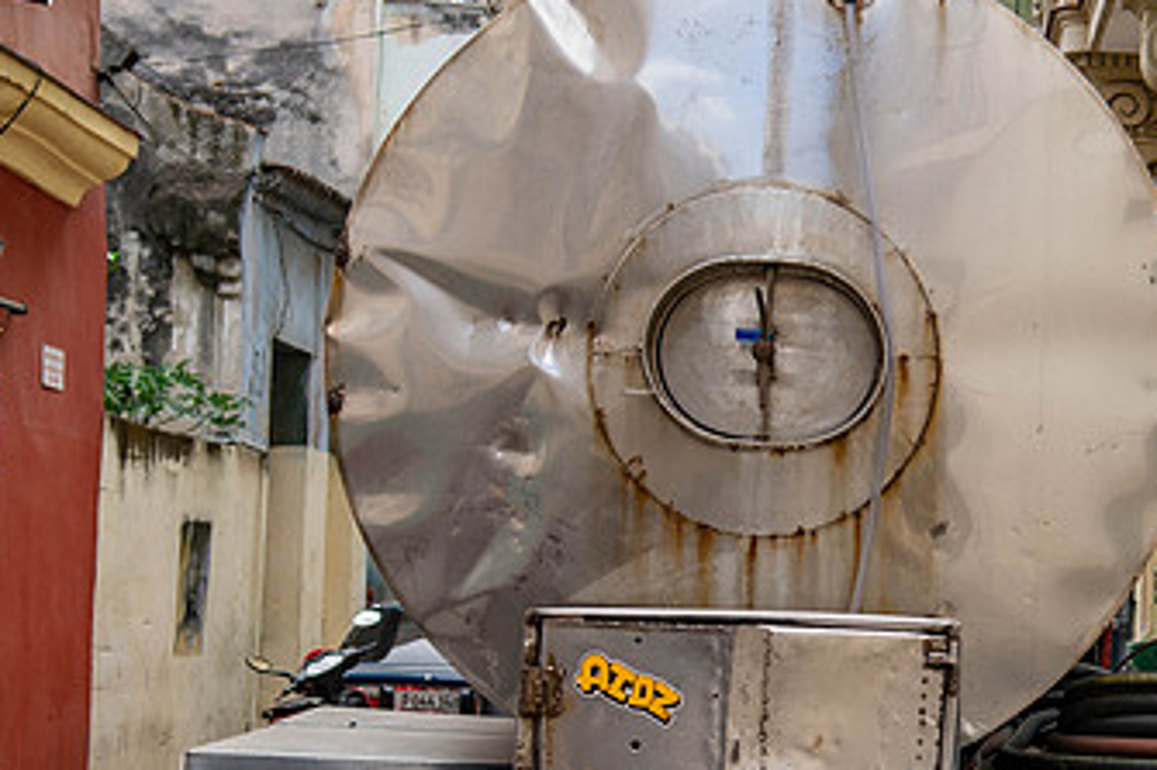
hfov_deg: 18.4
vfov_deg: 12.6
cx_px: 1181
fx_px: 3469
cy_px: 570
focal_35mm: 108
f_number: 5
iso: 100
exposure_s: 1/100
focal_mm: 48
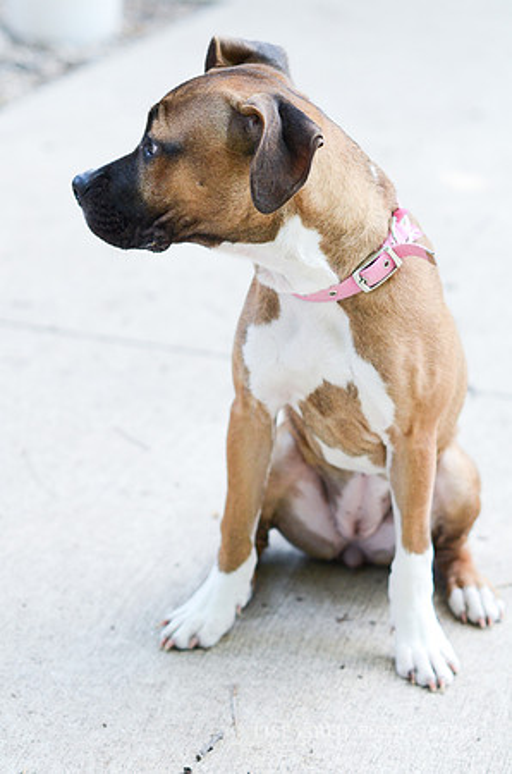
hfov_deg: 18.1
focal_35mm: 75
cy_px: 387
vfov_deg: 27.0
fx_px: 1607
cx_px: 256
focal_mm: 50
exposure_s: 1/1600
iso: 500
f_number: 2.5
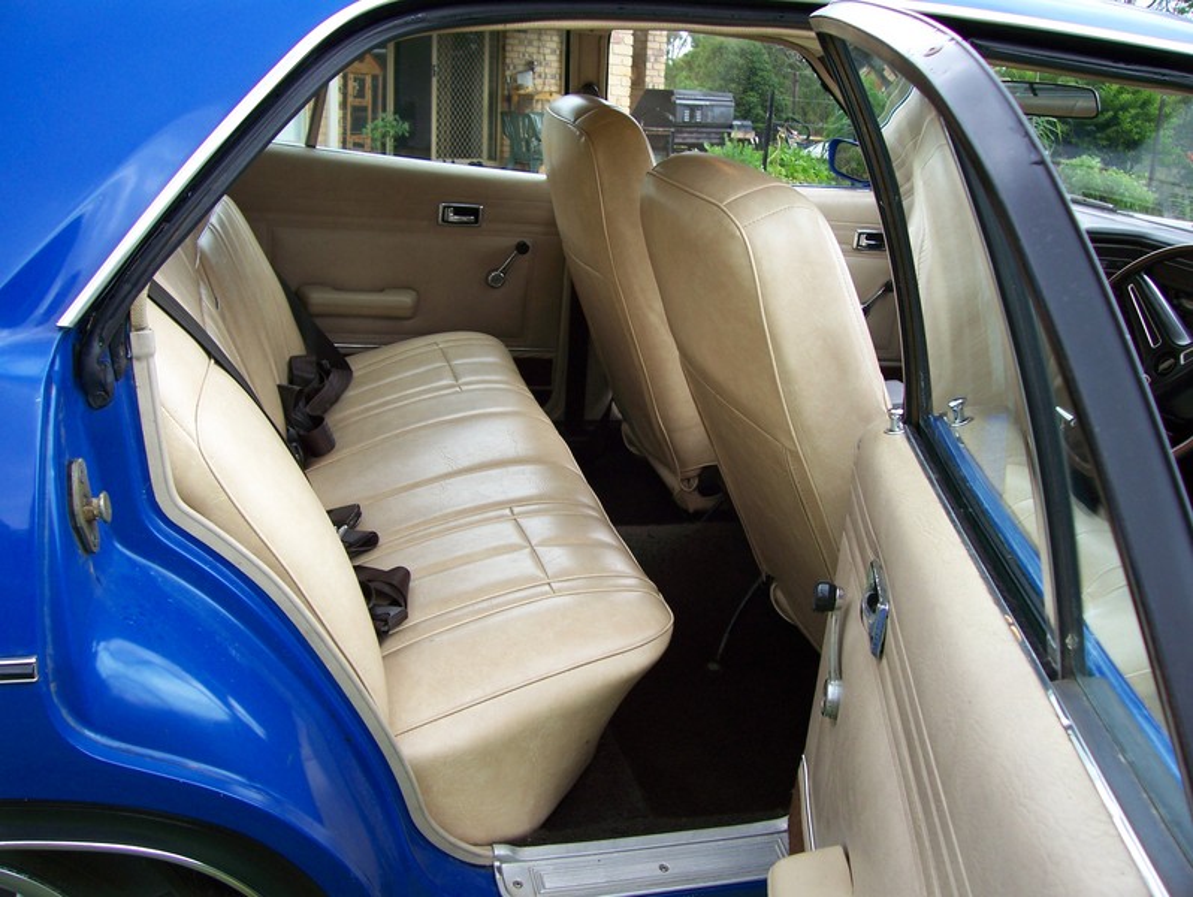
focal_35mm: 34
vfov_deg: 41.9
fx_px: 1173
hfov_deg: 53.9
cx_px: 596
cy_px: 448
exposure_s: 1/125
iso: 80
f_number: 2.7
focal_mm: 5.6
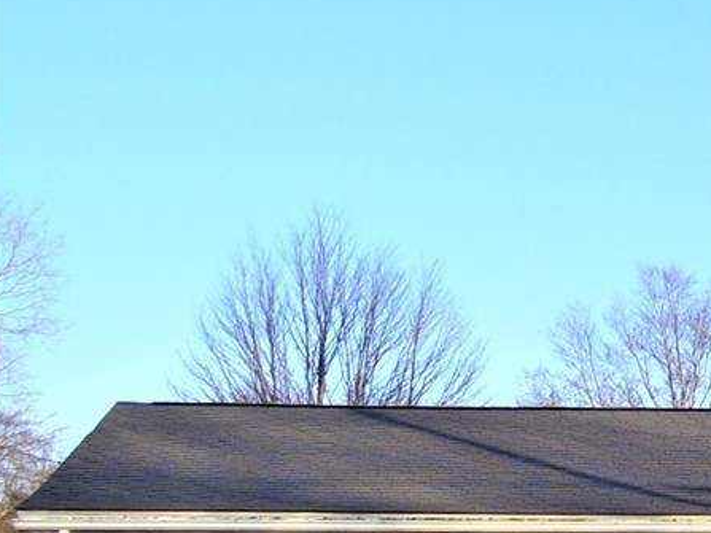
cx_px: 804
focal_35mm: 103
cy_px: 459
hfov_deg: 18.3
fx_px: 2115
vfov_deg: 14.2
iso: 80
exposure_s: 1/500
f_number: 3
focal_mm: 7.6
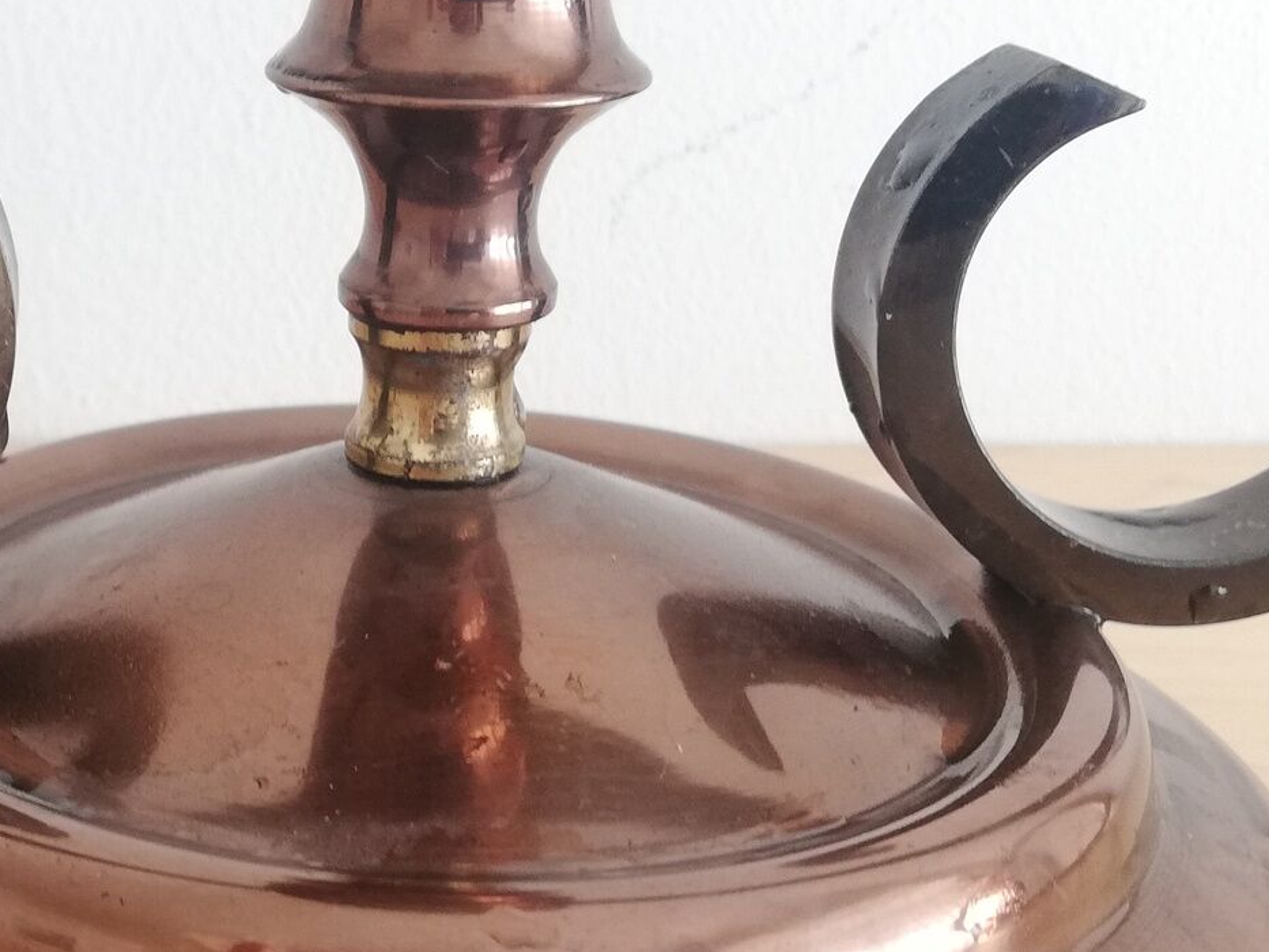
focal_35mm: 60
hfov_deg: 31.3
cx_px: 241
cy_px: 588
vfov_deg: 24.4
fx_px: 2200
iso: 125
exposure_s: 1/50
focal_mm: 3.81
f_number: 2.2
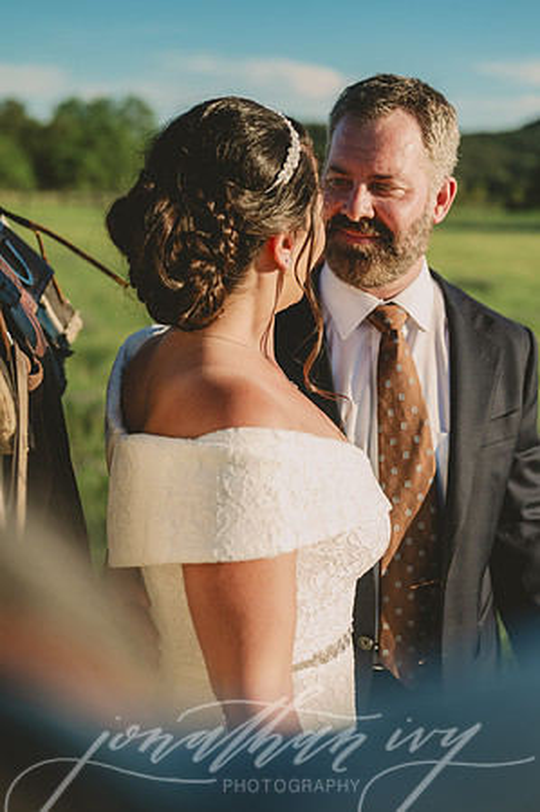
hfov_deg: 26.9
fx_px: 1128
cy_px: 406
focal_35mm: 50
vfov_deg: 39.6
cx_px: 270
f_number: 2.8
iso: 80
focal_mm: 50
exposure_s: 1/1600
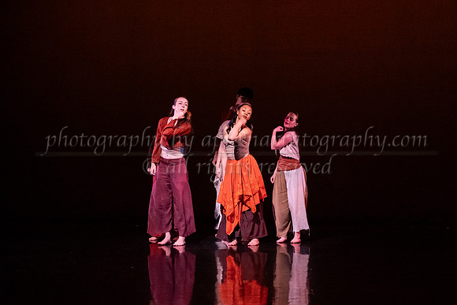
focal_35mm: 98
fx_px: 1247
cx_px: 241
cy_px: 139
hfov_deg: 20.8
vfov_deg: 13.9
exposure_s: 1/400
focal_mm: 75
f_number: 4
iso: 4000
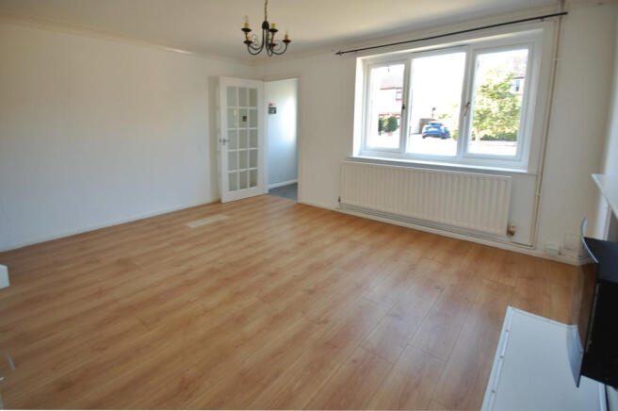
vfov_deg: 77.2
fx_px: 257
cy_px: 206
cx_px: 309
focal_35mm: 15
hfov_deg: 100.4
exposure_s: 1/10
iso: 200
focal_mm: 10
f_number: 4
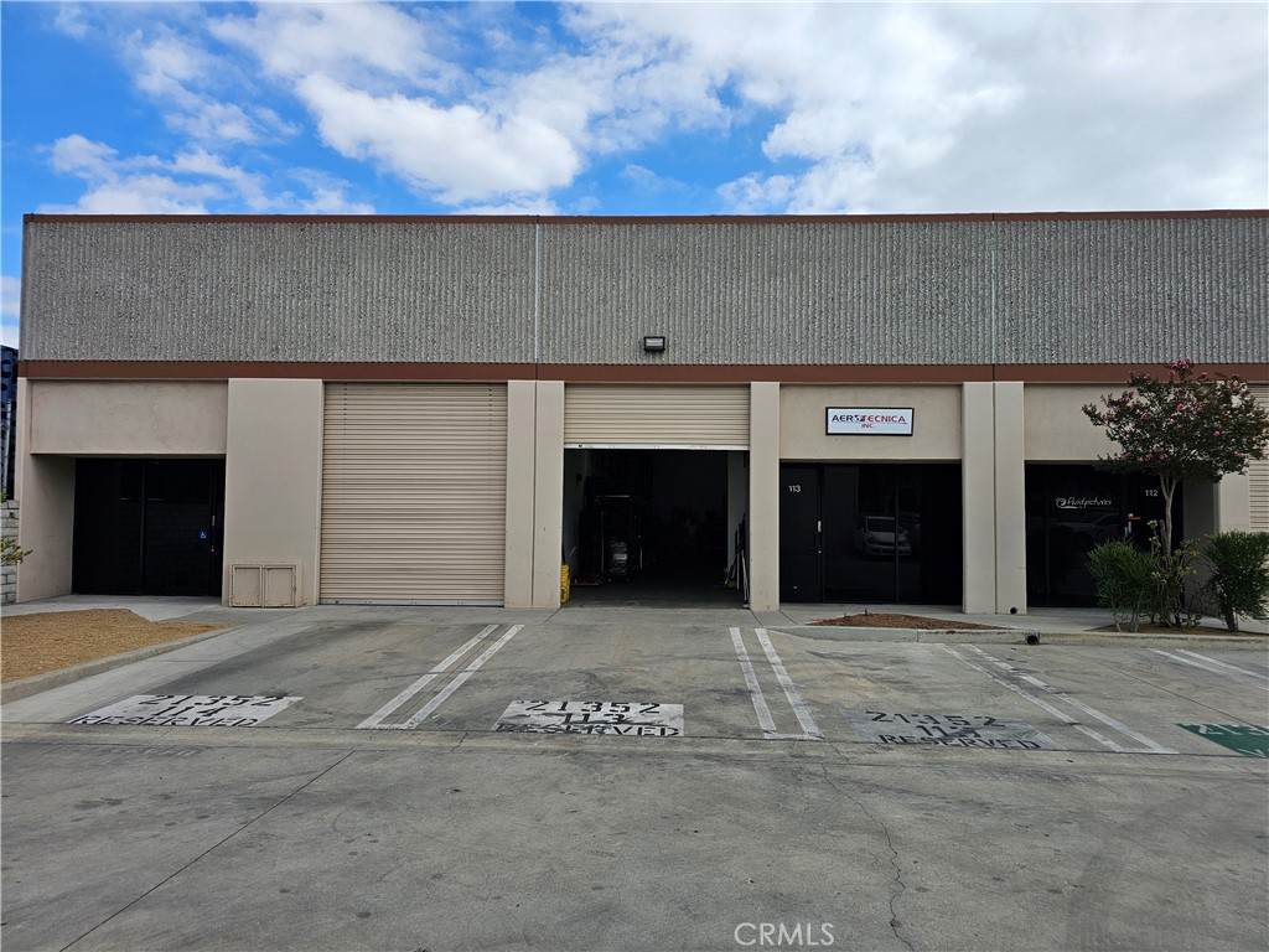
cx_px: 634
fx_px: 843
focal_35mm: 23
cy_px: 476
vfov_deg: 58.9
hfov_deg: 73.9
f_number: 1.7
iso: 10
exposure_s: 1/788
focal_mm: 6.3
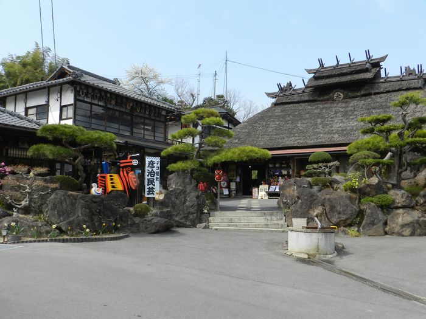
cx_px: 213
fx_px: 394
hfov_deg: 56.8
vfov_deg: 44.2
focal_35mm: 32
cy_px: 160
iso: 160
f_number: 3.7
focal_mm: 5.6
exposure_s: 1/800
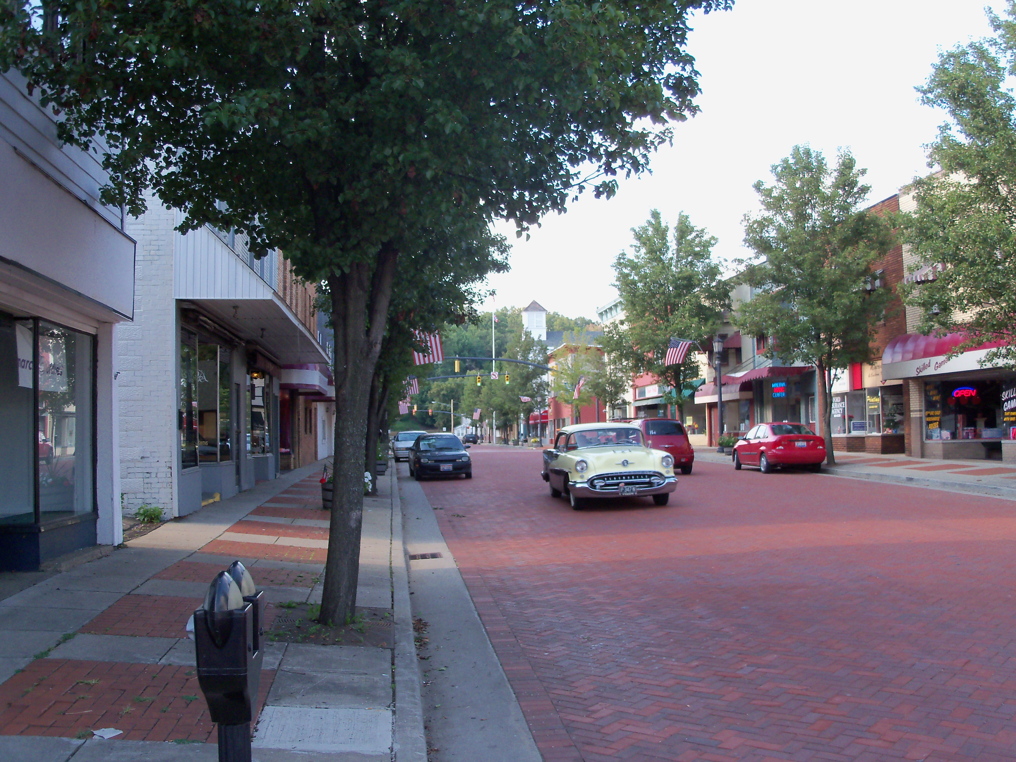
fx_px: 1027
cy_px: 381
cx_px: 508
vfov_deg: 40.7
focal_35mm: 35
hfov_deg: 52.6
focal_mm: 6.3
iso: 80
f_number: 3
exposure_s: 1/125
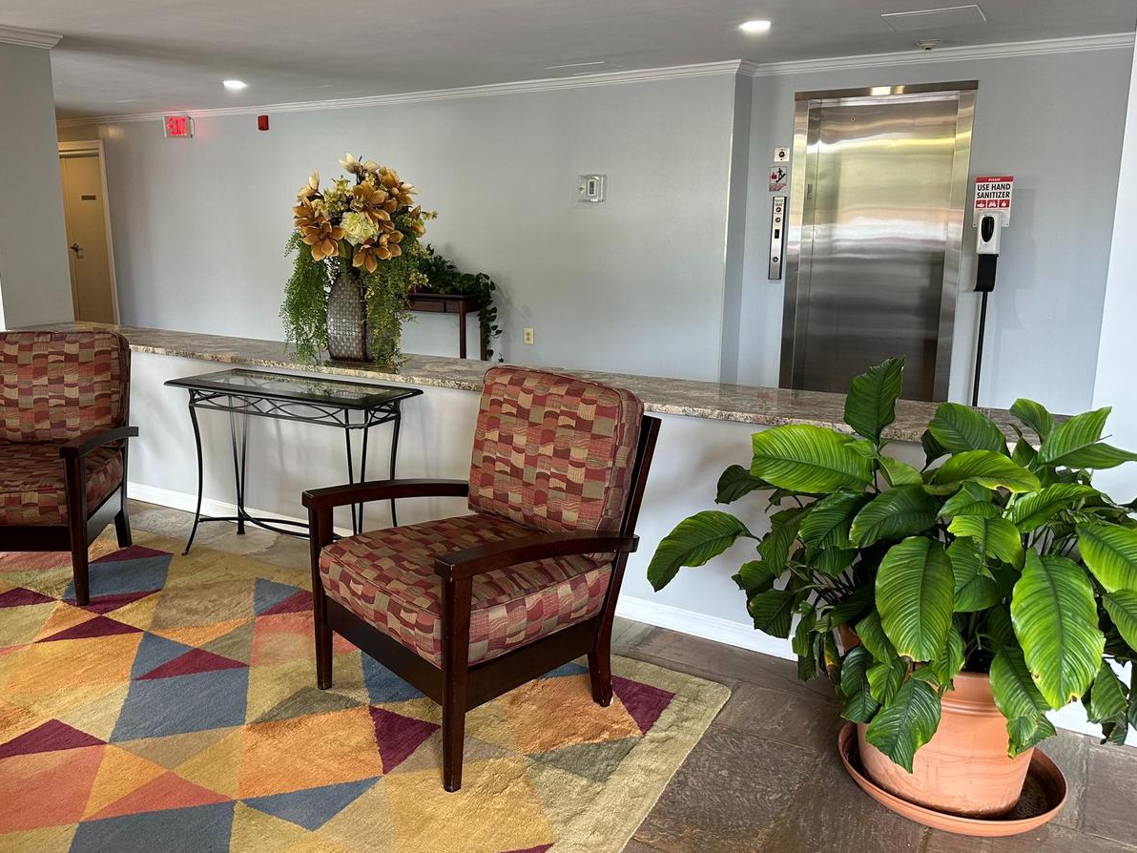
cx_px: 476
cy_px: 394
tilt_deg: -12.0
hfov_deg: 61.3
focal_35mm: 29
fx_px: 953
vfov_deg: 48.2
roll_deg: +0.3
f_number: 1.78
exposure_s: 1/60
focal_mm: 6.86
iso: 160
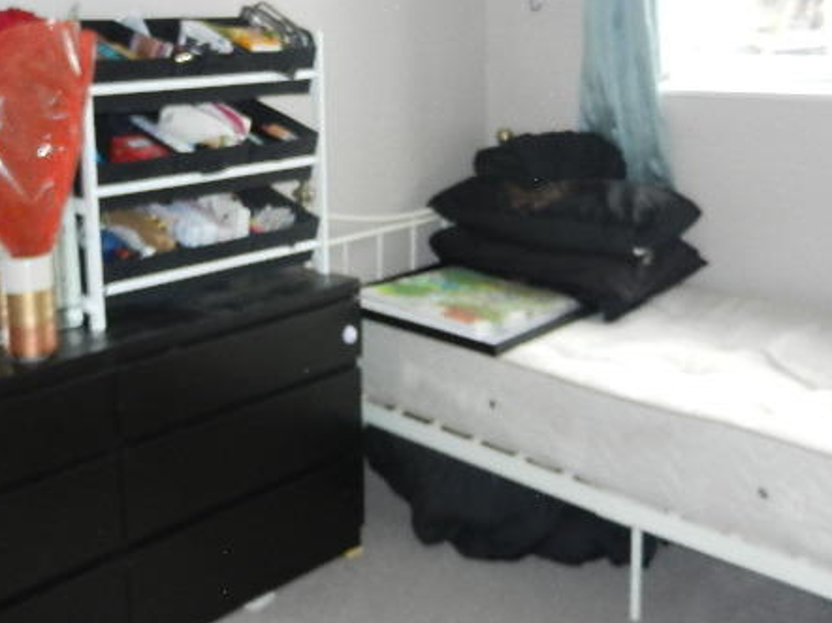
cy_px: 192
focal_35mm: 42
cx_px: 309
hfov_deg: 44.4
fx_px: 1009
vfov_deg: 33.9
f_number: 3.6
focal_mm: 5.1
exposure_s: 1/30
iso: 250
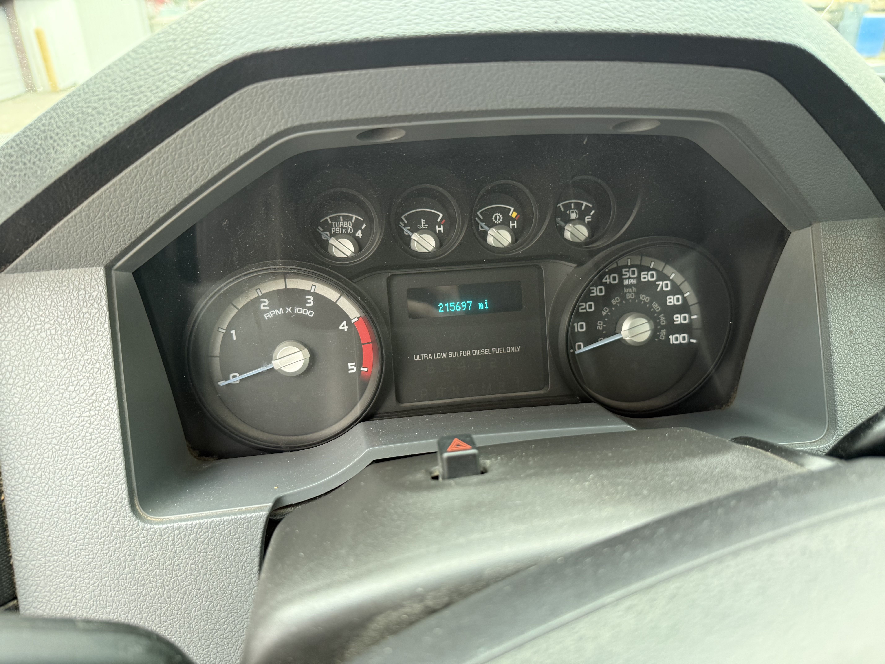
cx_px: 442
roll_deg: +1.5
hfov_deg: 71.6
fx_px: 614
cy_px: 332
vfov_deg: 56.8
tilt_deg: -27.1
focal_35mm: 24
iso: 250
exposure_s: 1/48
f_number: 1.78
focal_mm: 6.76
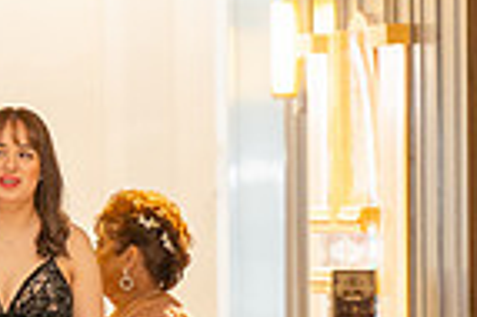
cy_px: 528
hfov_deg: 2.1
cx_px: 115
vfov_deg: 1.4
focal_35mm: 1004
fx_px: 13288
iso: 1000
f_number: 2.8
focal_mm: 175
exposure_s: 1/160
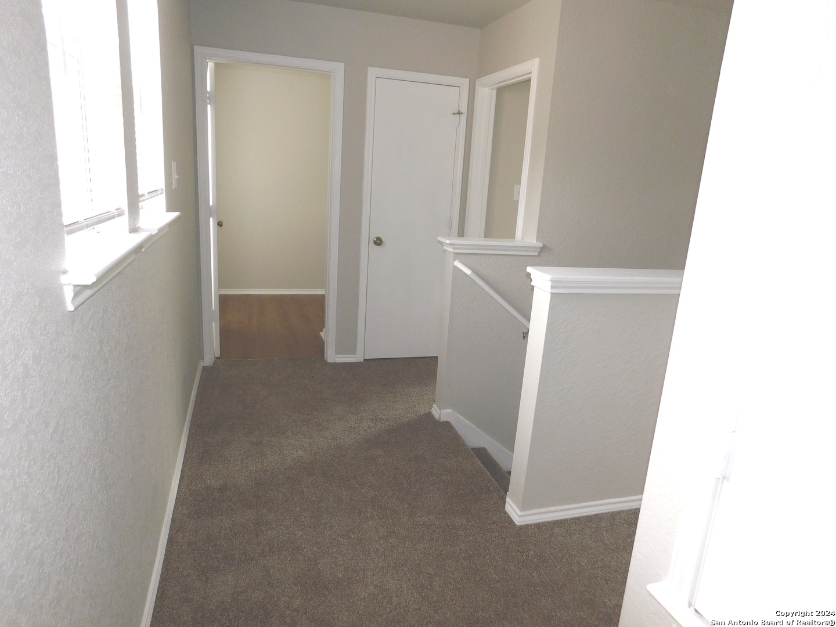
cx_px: 418
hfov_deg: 73.9
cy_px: 314
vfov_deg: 58.9
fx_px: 555
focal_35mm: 23
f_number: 3
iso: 200
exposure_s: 1/30
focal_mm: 4
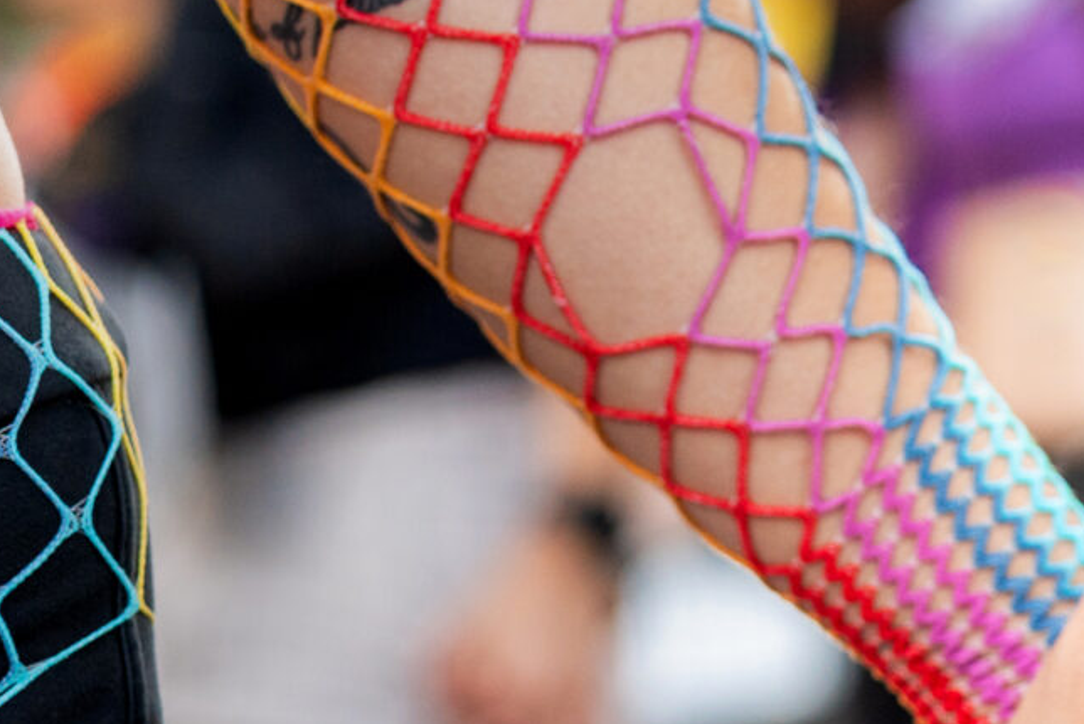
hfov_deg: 6.9
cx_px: 1215
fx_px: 8977
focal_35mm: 298
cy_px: 892
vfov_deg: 4.6
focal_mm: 75
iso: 800
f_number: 2.8
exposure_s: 1/400
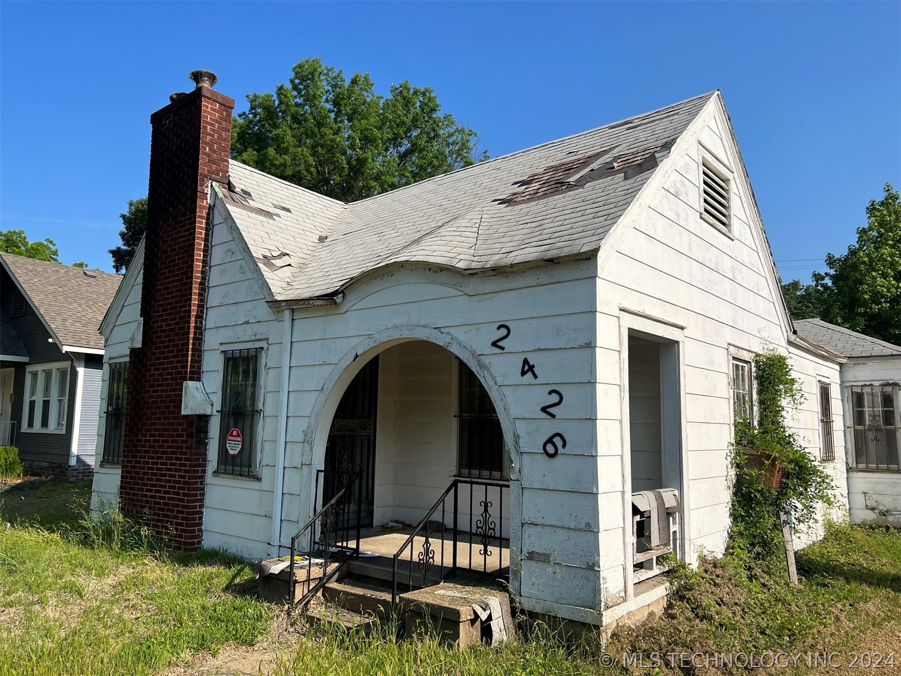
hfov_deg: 67.3
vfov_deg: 53.1
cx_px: 450
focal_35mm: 26
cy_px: 338
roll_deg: -1.1
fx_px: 677
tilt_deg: +6.4
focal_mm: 5.7
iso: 50
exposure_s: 1/5076
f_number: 1.5
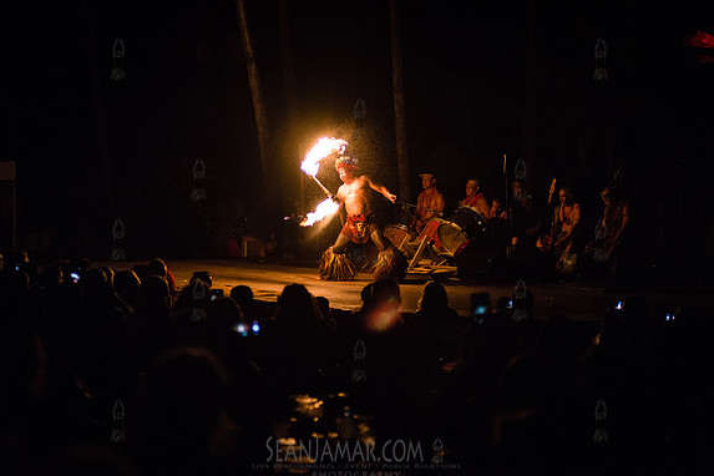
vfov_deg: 16.9
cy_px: 239
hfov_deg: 25.1
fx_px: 1606
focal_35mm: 81
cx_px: 359
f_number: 2.8
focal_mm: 80
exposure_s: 1/320
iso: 4000
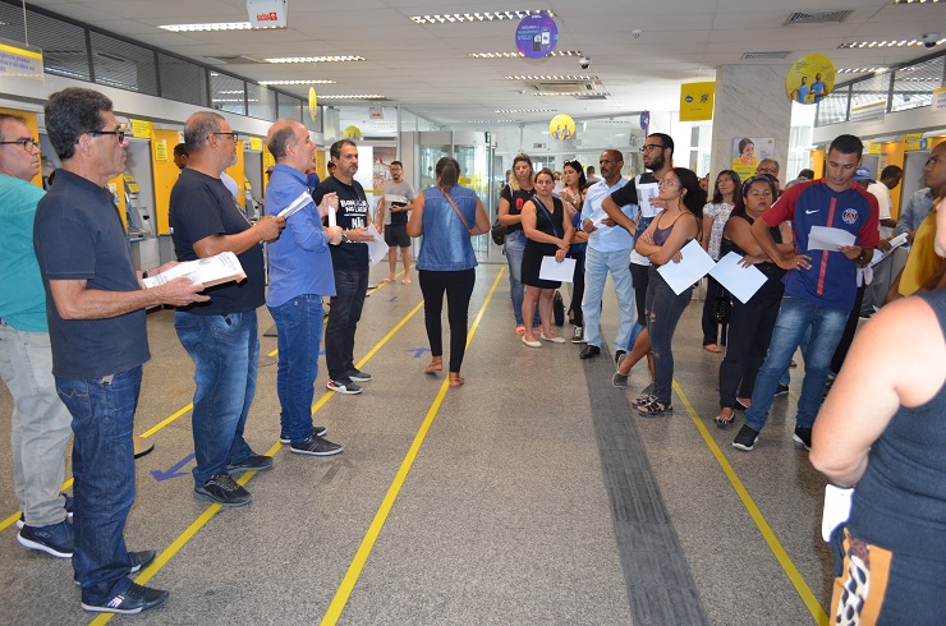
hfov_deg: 67.5
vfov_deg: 47.7
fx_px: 708
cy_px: 313
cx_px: 473
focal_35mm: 27
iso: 800
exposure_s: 1/60
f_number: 3.5
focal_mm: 18
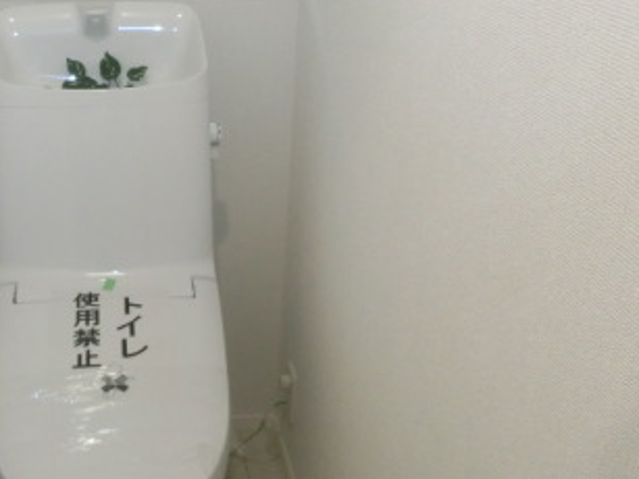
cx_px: 148
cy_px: 306
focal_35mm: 50
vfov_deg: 29.0
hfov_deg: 37.1
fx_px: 923
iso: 400
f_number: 3
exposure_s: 1/100
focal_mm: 4.24
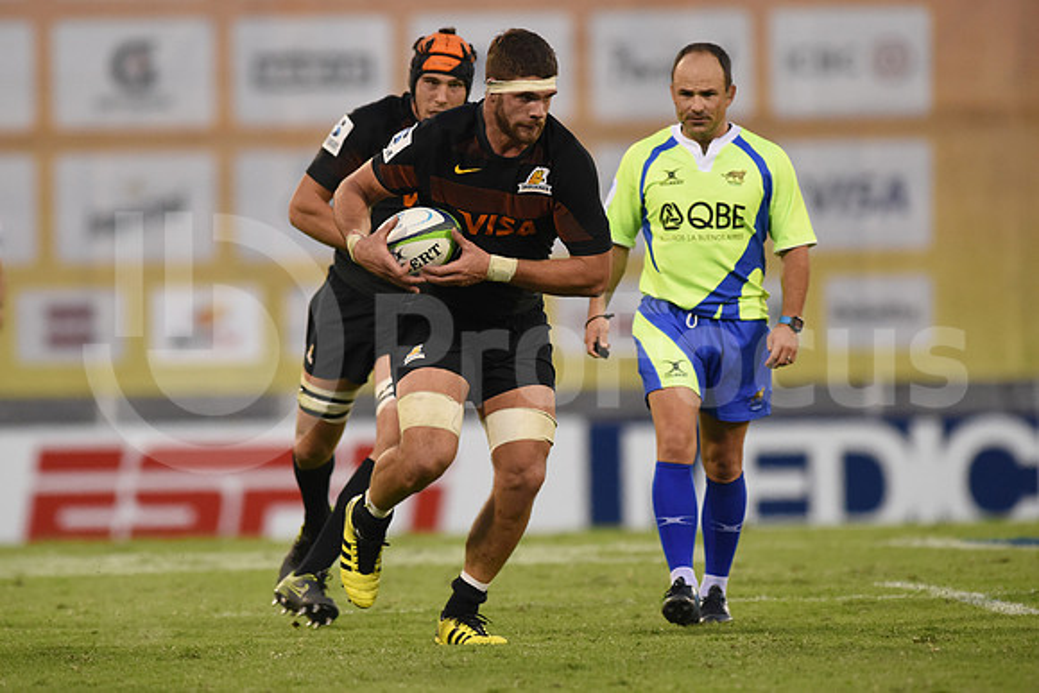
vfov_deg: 3.3
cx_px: 520
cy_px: 346
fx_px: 12124
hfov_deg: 4.9
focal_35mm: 420
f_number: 4
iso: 2500
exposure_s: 1/800
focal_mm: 420
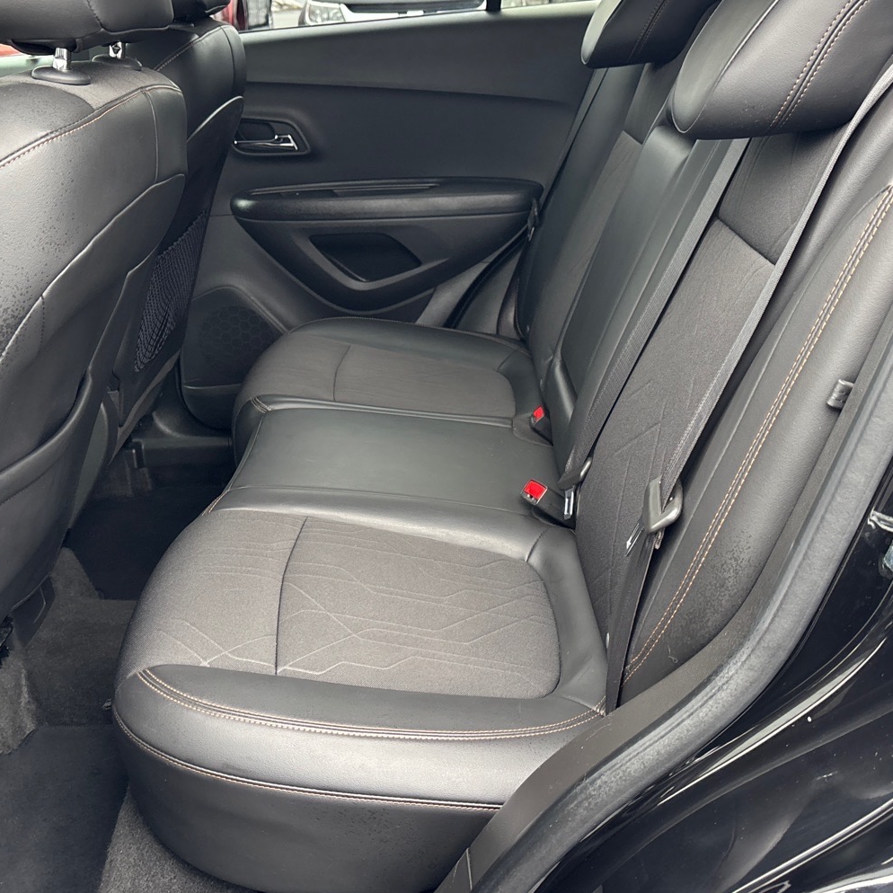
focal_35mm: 37
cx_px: 404
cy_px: 410
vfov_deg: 44.9
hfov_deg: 44.9
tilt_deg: -23.2
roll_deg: +0.7
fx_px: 1080
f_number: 1.6
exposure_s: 1/61
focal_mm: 5.96
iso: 125
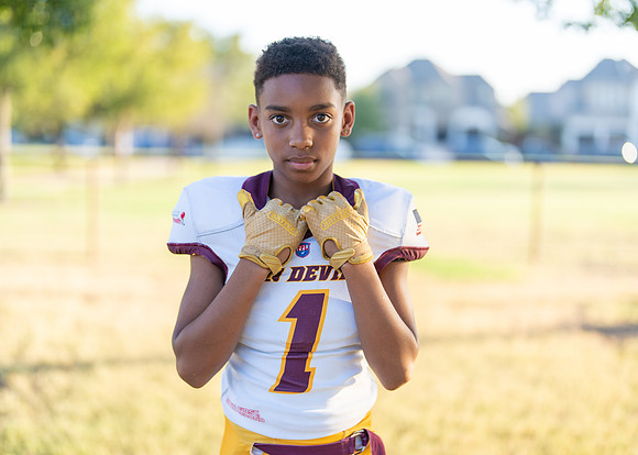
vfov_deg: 27.0
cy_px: 228
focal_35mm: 52
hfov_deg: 37.2
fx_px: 949
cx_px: 319
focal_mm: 50
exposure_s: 1/800
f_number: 1.2
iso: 100
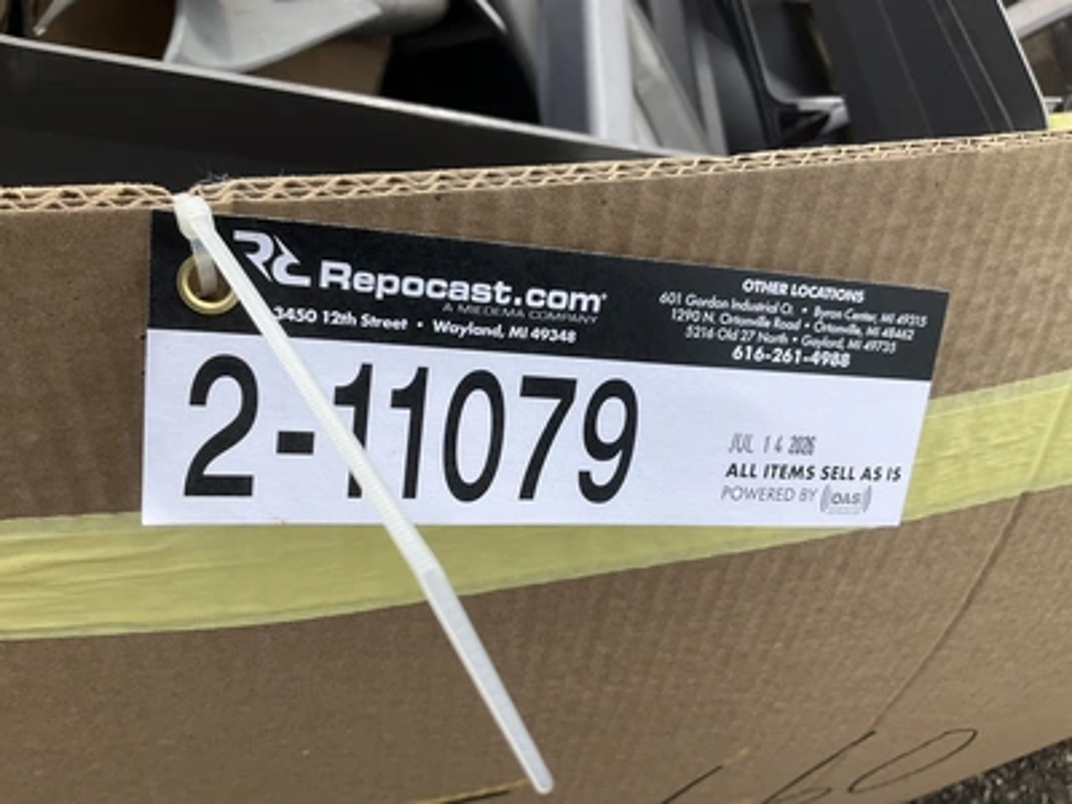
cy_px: 402
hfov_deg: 61.7
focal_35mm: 29
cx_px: 536
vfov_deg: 48.2
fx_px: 898
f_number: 1.8
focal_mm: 3
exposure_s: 1/1311
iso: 25
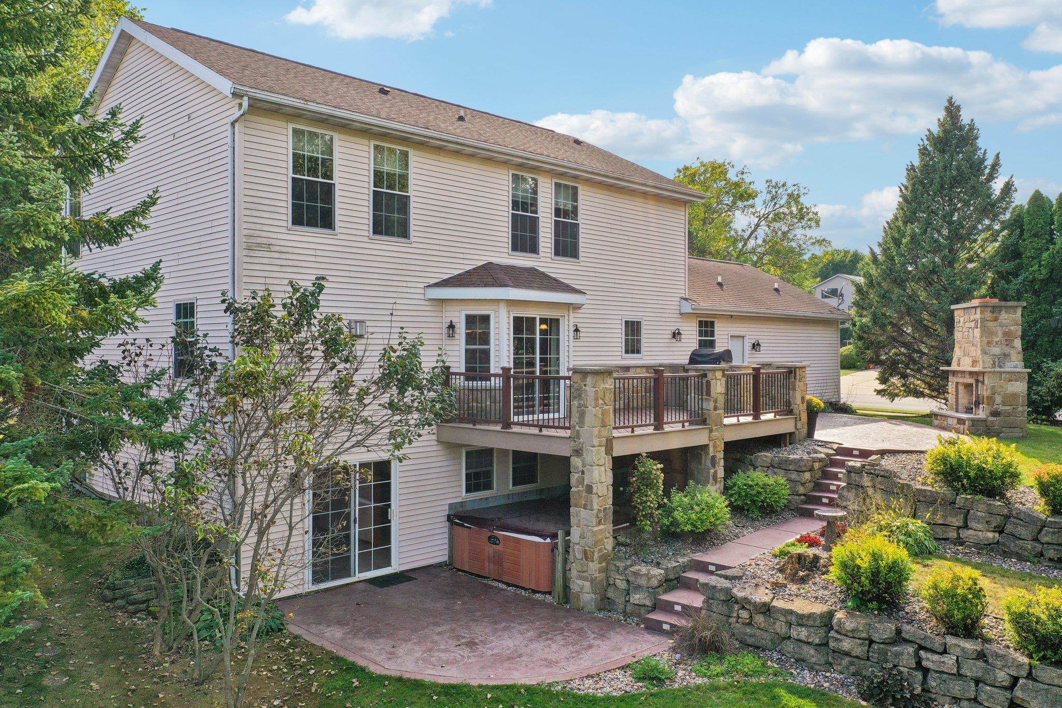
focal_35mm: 28
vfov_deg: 46.4
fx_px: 826
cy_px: 354
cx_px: 531
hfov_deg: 65.5
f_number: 5
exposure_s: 1/320
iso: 100
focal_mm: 10.3
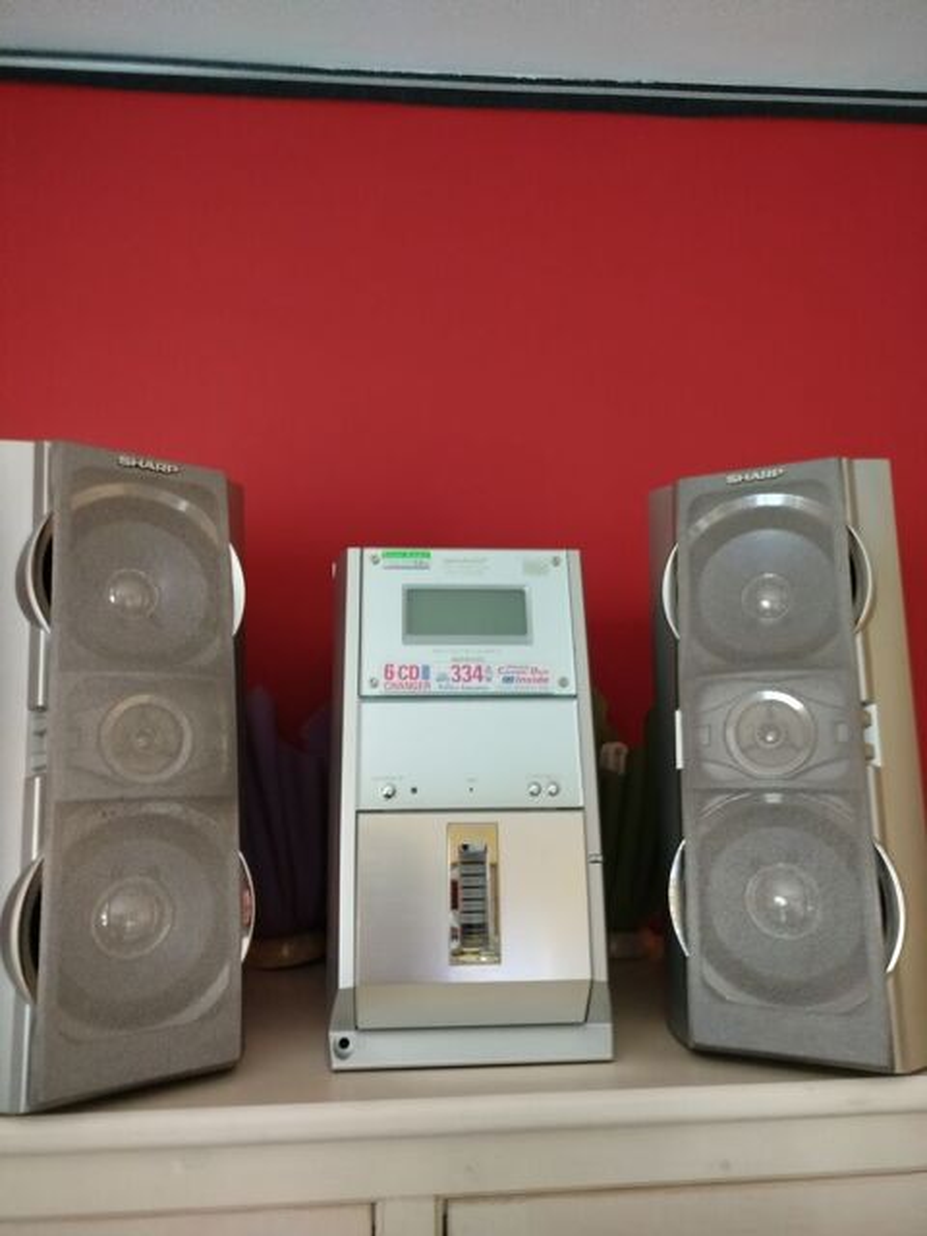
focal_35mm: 24
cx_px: 464
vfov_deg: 71.6
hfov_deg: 56.8
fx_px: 857
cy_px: 618
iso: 800
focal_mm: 5.31
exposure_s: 1/17
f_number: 1.7
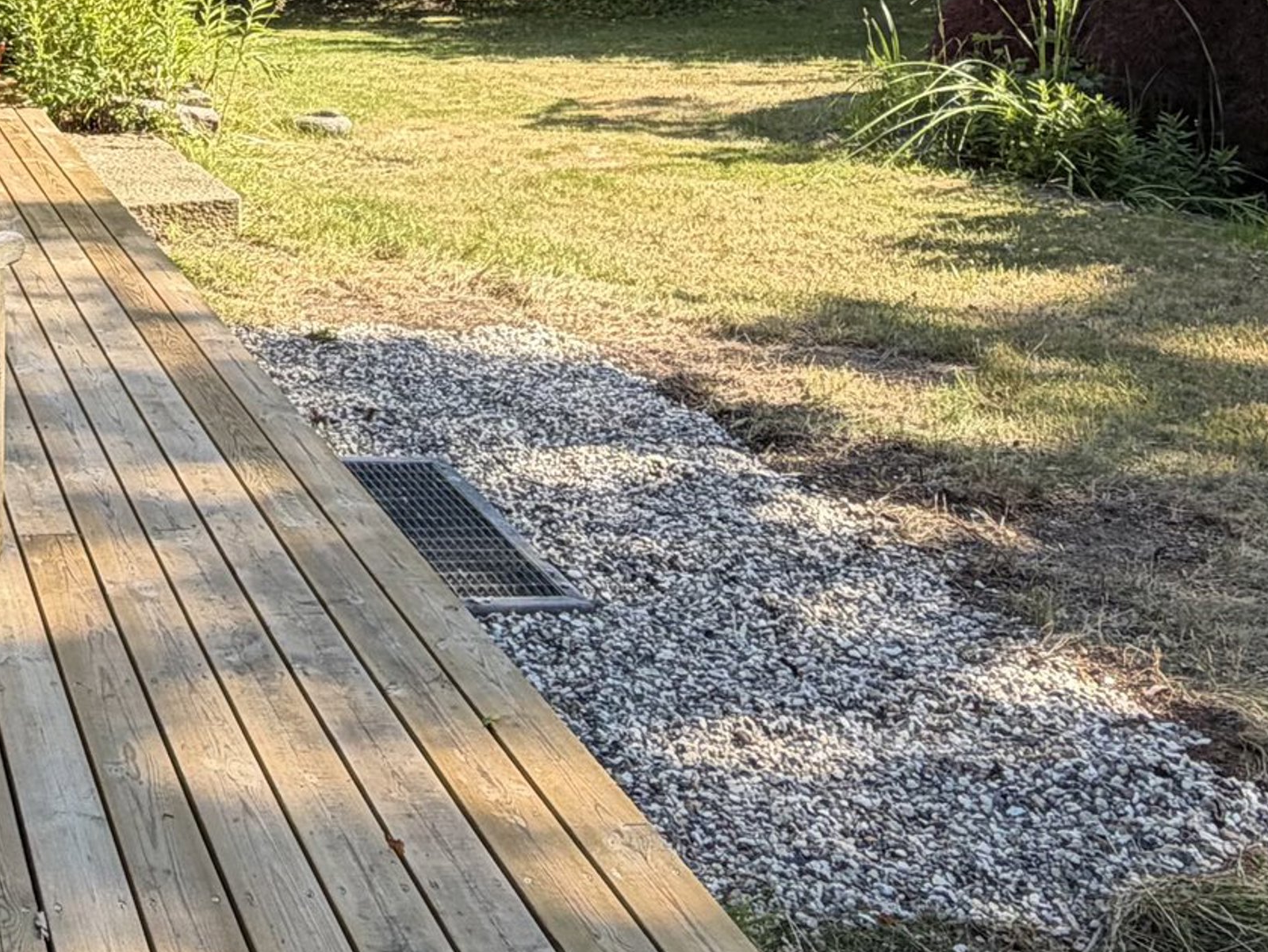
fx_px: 1832
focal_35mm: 50
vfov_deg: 27.5
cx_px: -24
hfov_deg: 34.4
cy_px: 1
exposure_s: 1/279
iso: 50
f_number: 2.2
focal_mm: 2.22
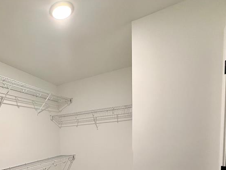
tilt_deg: -5.4
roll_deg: +3.4
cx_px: 48
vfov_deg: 47.7
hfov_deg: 62.2
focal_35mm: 26
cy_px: 153
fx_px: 170
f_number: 2.2
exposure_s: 1/60
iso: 200
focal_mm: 2.22
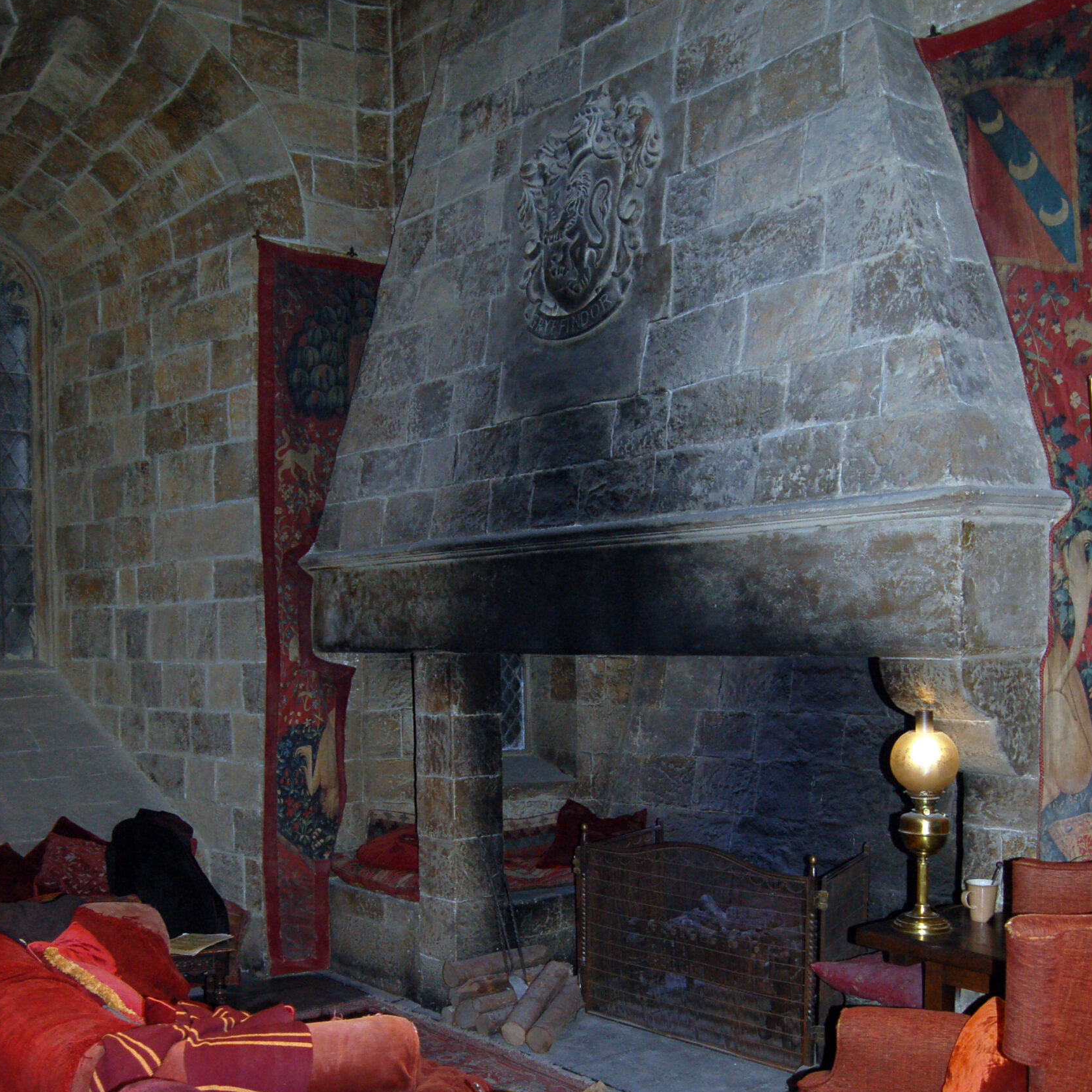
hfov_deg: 47.2
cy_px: 678
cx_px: 540
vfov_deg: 46.8
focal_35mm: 35
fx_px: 1249
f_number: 3.5
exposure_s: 1/60
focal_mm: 18
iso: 720
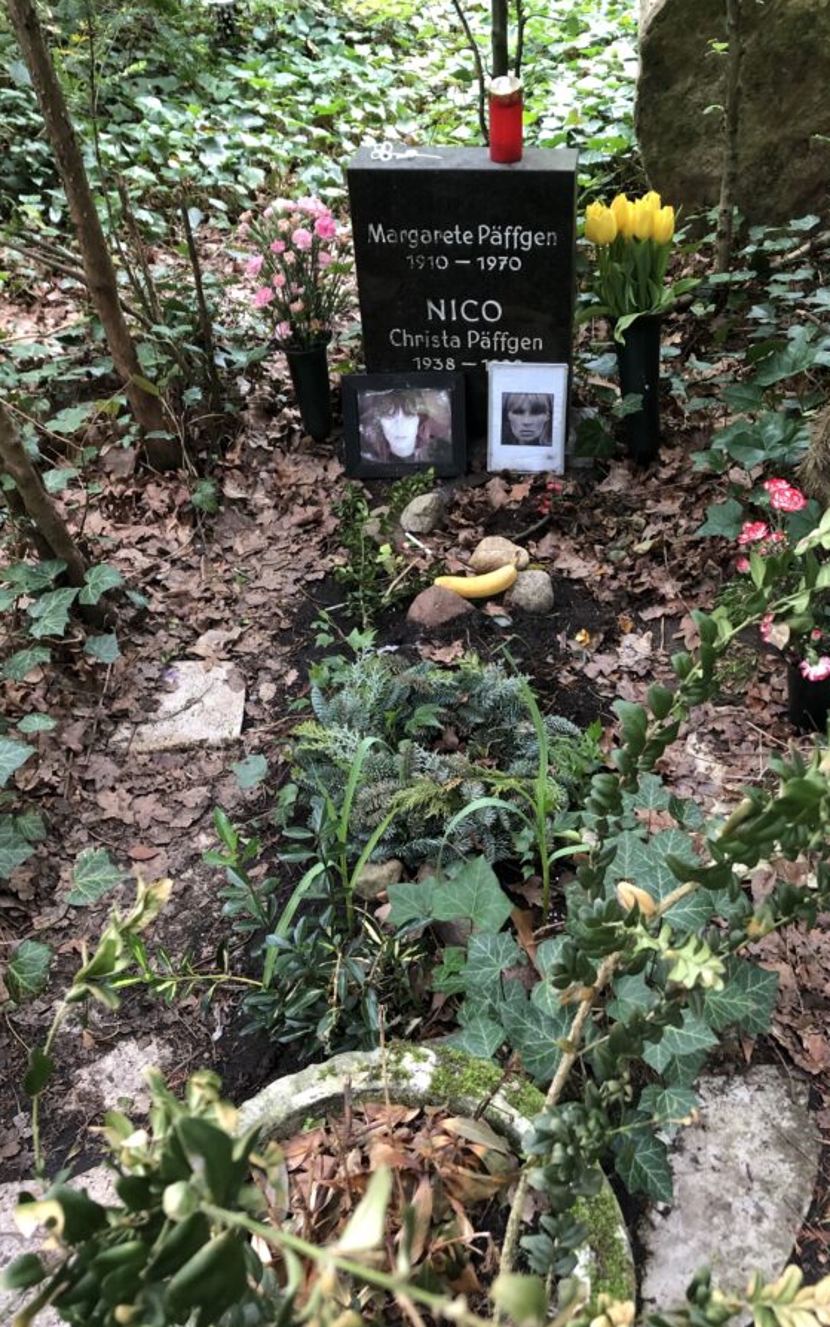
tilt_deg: -41.9
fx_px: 1230
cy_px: 720
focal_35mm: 34
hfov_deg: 37.2
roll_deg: +2.4
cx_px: 469
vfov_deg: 56.6
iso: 40
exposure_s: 1/15
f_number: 1.8
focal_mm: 3.99
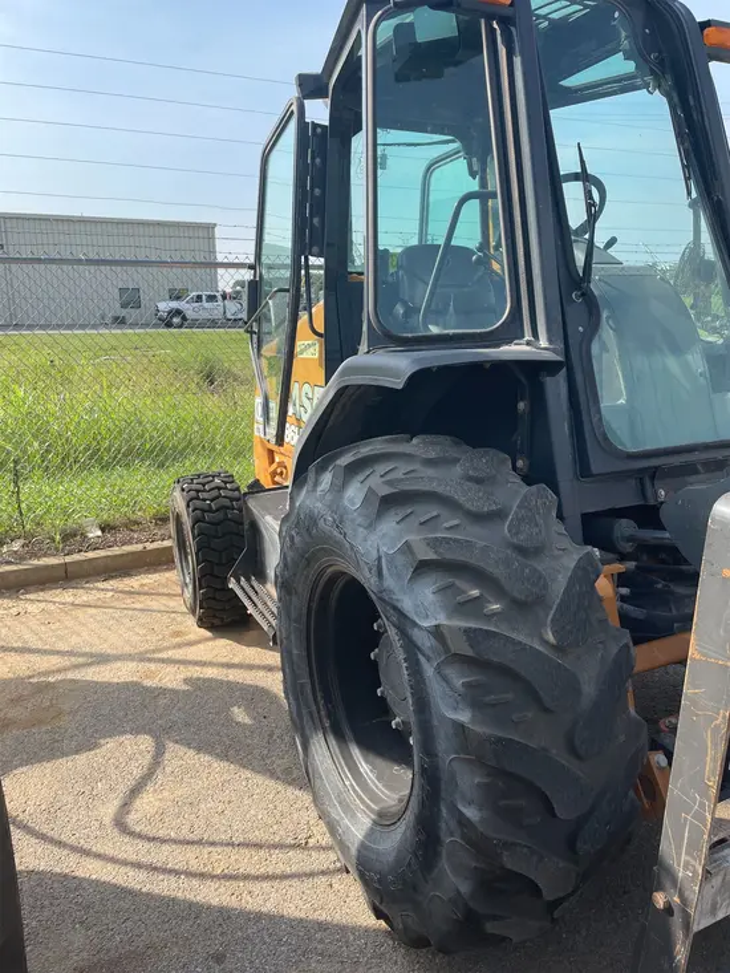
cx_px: 365
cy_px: 486
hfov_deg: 53.1
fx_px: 731
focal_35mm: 26
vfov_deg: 67.3
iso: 50
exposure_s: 1/1984
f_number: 1.6
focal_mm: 4.2
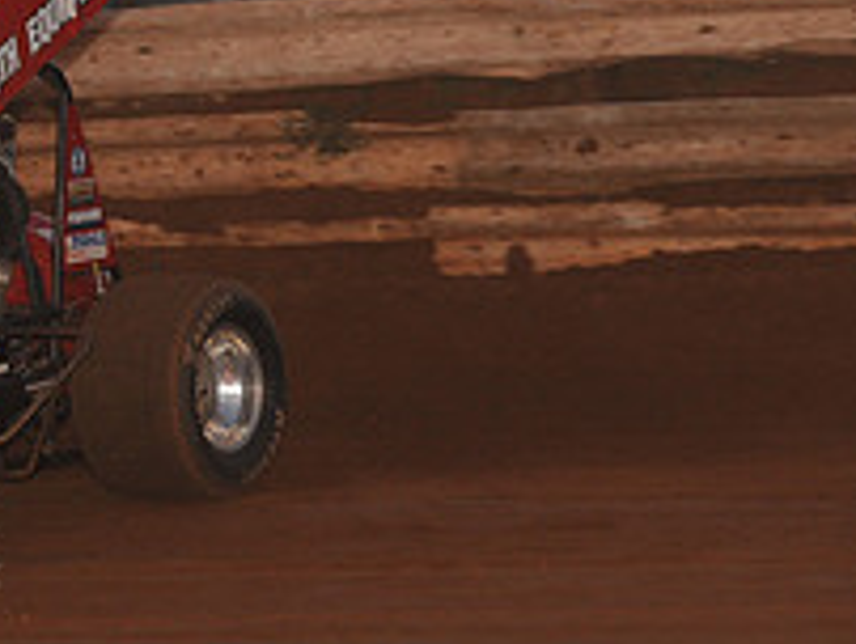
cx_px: -258
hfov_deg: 5.3
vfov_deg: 4.0
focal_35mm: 372
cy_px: 178
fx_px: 9210
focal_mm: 135
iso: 1000
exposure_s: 1/320
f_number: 6.3
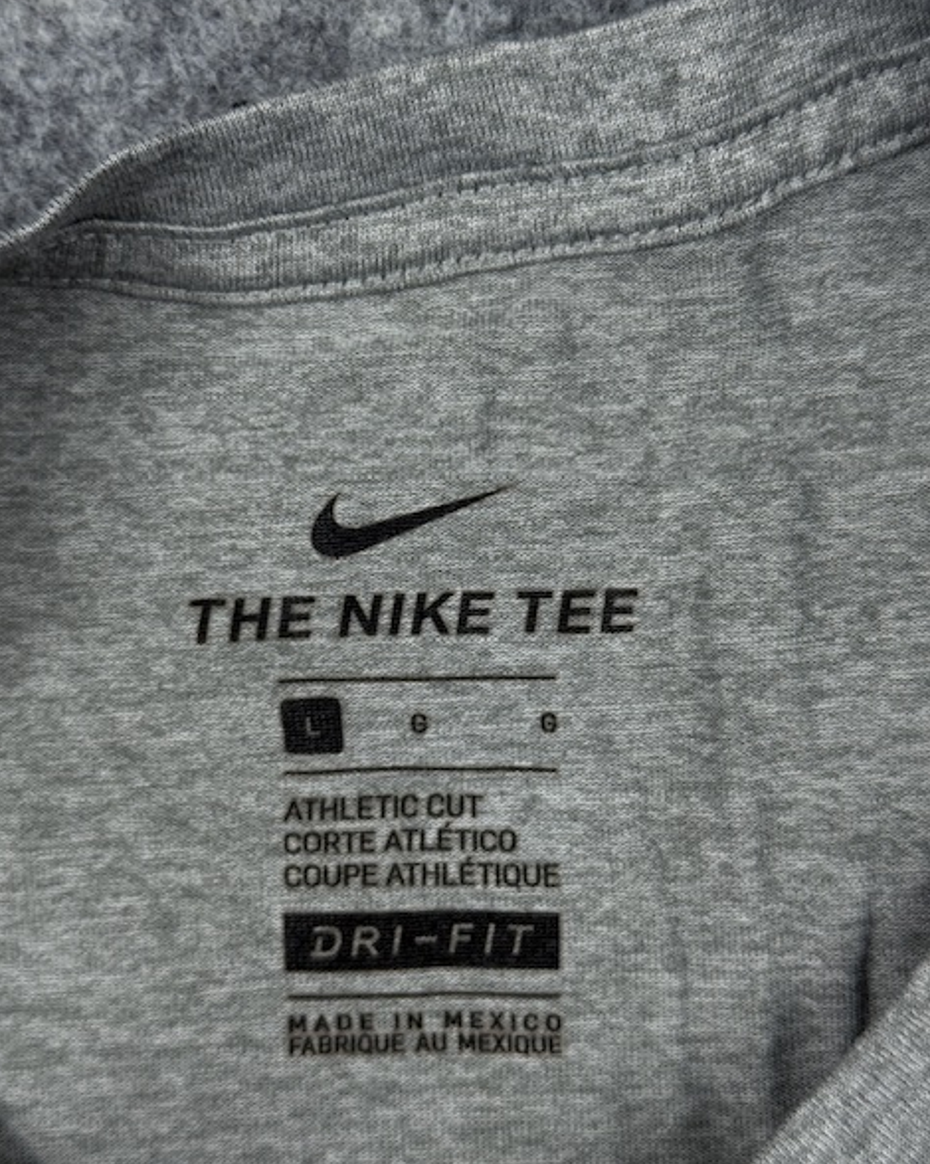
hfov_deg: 29.7
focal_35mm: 51
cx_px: 457
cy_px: 556
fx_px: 1756
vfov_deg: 36.7
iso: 50
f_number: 1.78
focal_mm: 6.76
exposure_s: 1/179
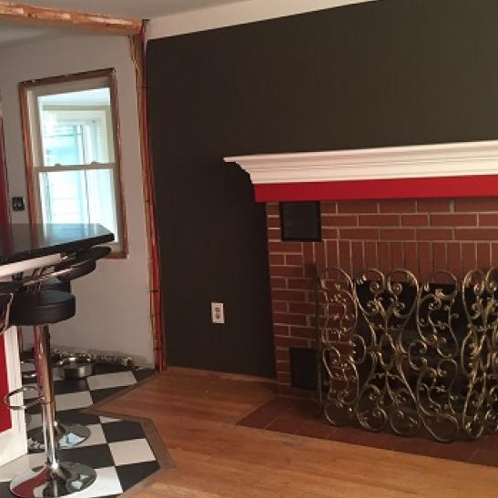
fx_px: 781
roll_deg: +2.3
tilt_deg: -8.1
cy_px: 248
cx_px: 147
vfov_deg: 35.4
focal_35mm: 48
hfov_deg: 34.8
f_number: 2.2
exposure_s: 1/30
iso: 80
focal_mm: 4.15
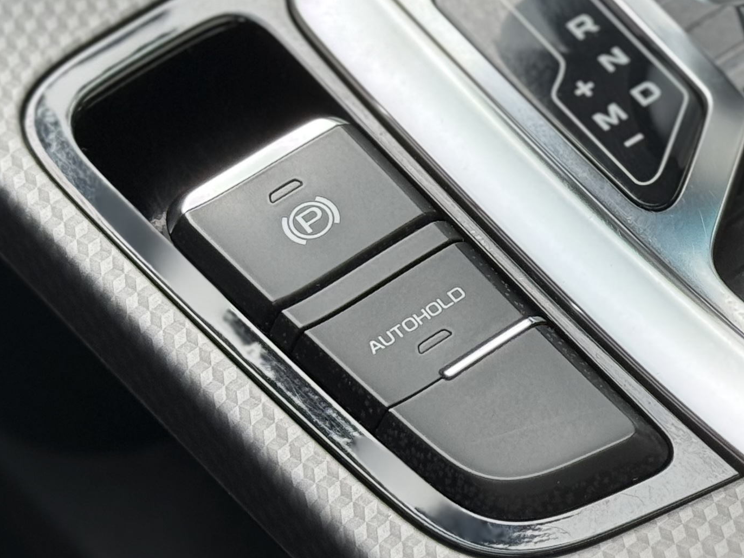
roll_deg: +15.4
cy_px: -75
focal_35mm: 141
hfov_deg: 14.0
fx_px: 3030
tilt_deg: -30.7
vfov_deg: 10.4
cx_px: 545
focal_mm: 6.76
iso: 80
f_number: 1.78
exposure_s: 1/121
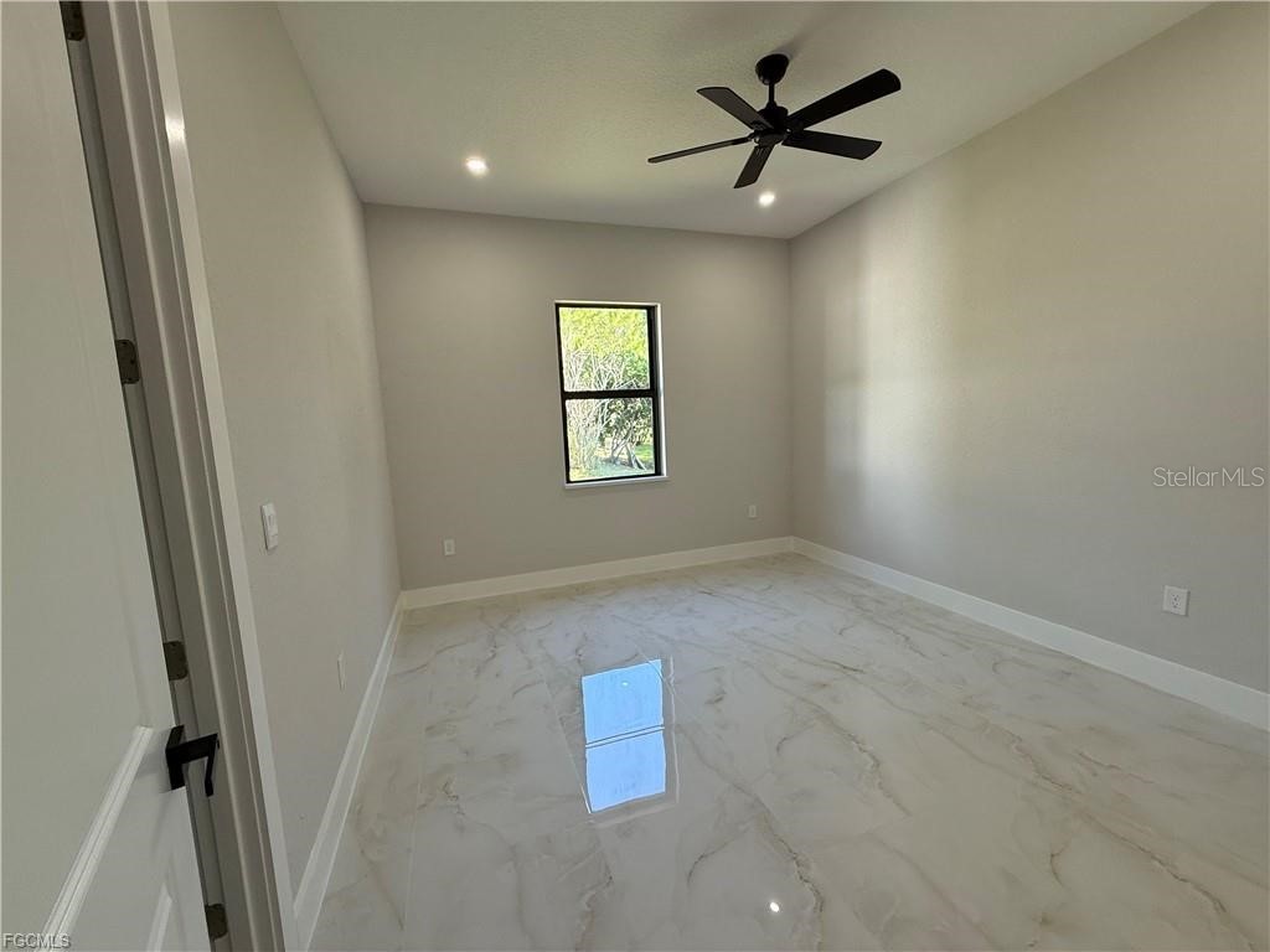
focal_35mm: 14
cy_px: 476
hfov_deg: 102.1
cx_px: 635
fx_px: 514
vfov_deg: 85.7
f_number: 2.2
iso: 125
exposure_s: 1/120
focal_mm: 2.22
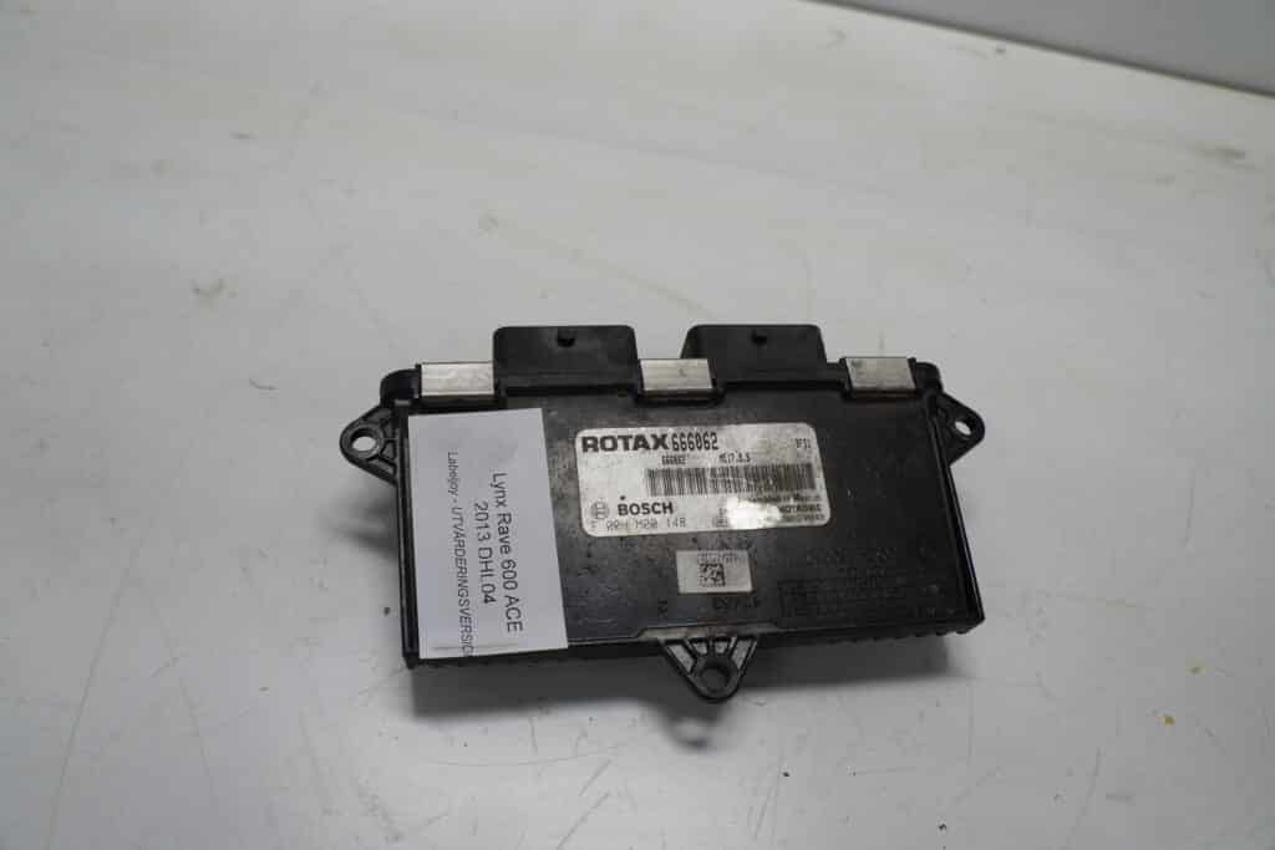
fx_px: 956
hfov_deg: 67.4
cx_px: 638
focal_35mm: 27
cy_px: 425
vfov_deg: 47.9
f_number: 4
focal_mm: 18
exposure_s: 1/80
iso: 100
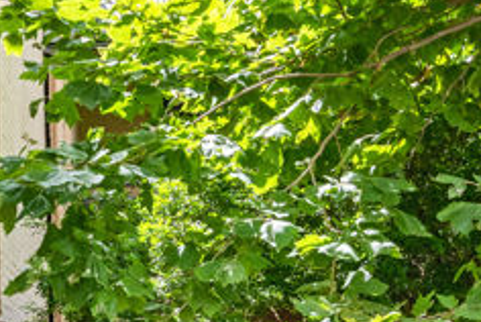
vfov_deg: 17.1
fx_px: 1070
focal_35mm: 80
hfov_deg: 21.7
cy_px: 210
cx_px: -210
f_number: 7.1
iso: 400
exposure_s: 1/250
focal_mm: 21
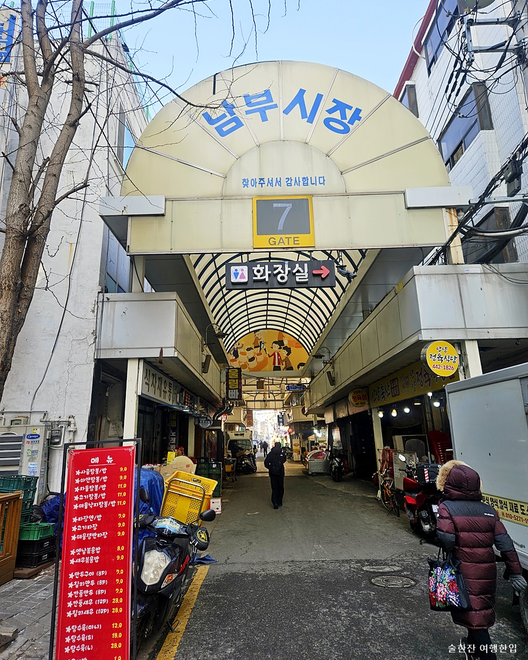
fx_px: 469
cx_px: 264
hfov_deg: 58.8
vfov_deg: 70.2
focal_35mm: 24
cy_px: 310
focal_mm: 5.4
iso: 25
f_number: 1.8
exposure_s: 1/379
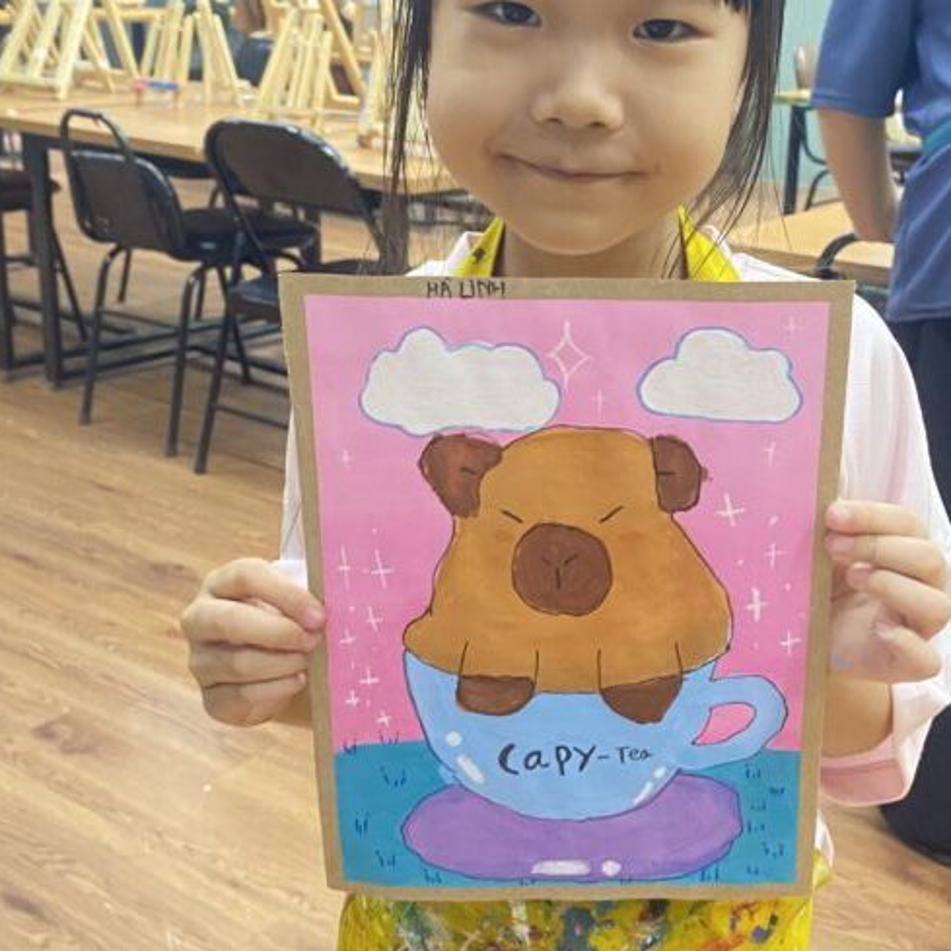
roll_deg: -0.9
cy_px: 350
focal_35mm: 47
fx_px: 1461
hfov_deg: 36.0
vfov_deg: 35.8
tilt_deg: -15.5
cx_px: 541
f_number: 1.8
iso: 250
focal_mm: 4.25
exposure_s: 1/50
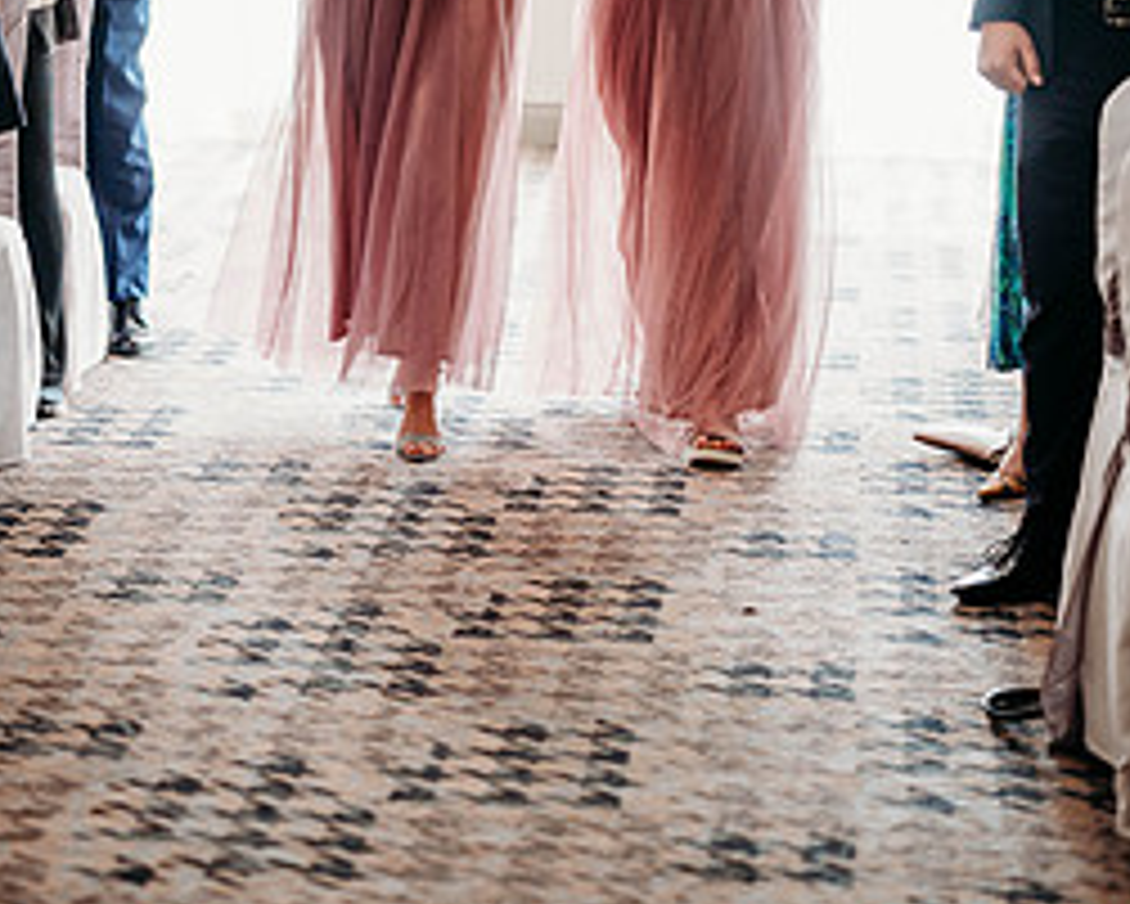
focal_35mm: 143
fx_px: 4784
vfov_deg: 10.8
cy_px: 184
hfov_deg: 13.5
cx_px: 484
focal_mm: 85
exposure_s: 1/250
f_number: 2
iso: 100
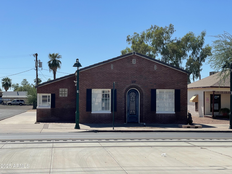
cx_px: 116
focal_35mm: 64
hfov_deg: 30.3
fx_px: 429
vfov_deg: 22.9
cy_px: 87
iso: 20
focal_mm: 7.5
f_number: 2.2
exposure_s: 1/1980
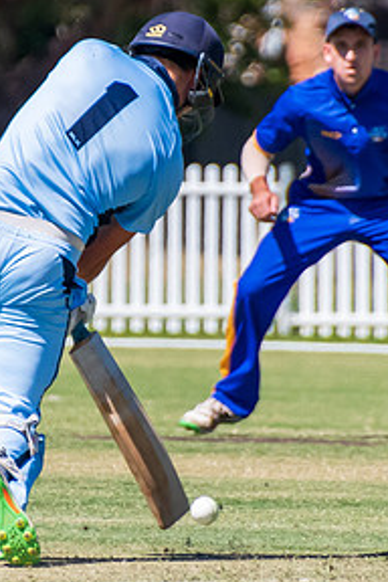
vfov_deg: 1.0
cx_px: 80
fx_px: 32007
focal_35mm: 1980
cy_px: 188
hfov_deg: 0.7
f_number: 6.3
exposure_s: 1/2500
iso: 400
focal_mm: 400
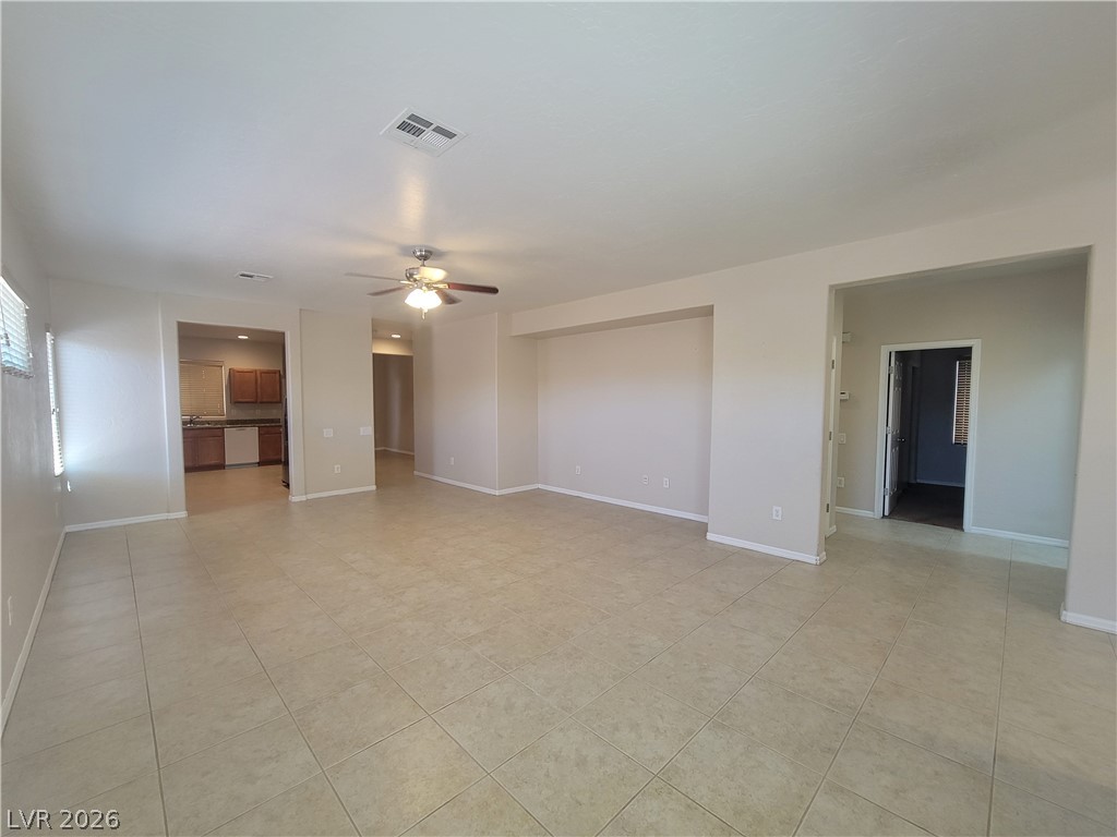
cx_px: 558
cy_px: 418
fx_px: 419
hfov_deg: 106.2
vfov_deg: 89.9
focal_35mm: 13
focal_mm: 2.2
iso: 160
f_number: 2.2
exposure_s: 1/60
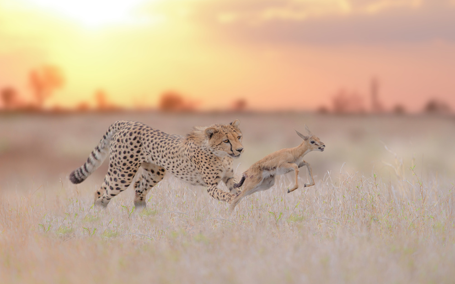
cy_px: 141
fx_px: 7614
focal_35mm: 614
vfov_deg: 2.1
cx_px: 228
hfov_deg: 3.4
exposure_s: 1/640
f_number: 5
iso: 400
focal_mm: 600
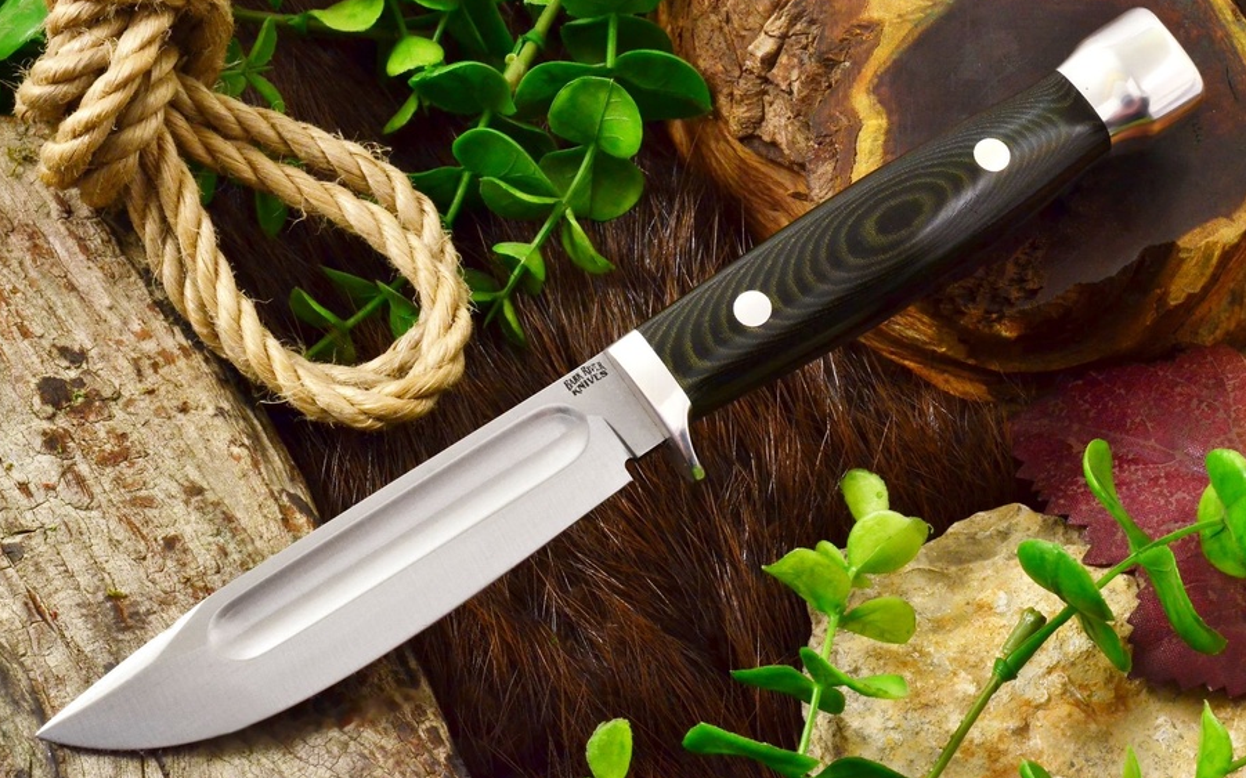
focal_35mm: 92
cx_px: 622
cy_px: 394
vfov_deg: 14.2
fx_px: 3124
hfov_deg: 22.6
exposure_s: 1/2.5
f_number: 20
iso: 1600
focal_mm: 60
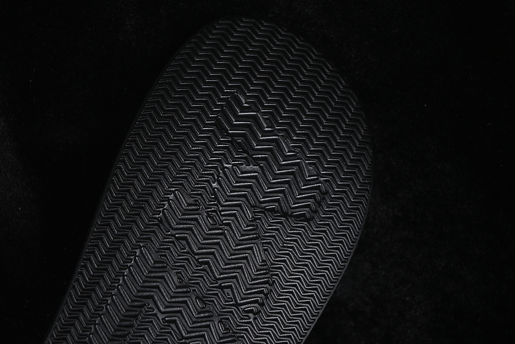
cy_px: 172
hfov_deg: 27.0
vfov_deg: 18.2
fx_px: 1073
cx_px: 258
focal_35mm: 75
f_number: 6.3
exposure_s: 1/60
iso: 160
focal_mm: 50
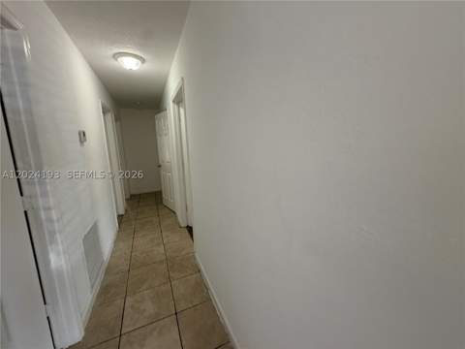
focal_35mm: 14
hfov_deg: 102.1
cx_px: 232
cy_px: 174
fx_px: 188
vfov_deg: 85.7
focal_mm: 2.22
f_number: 2.2
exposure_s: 1/120
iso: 250
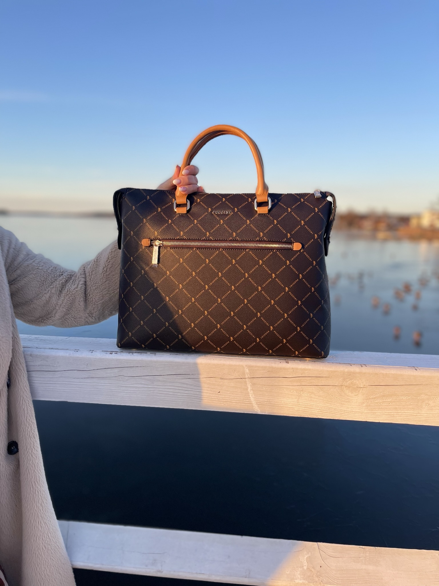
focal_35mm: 26
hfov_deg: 53.1
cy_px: 293
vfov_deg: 67.3
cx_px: 220
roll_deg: -0.9
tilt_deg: -9.8
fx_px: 440
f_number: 1.6
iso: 50
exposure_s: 1/786
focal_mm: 5.1
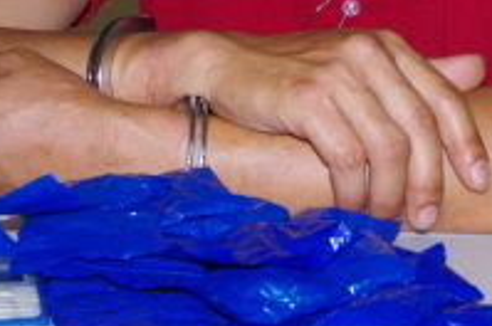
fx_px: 2265
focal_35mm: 166
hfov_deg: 12.4
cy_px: -106
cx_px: 363
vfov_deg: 8.1
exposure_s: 1/125
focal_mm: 40
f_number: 8
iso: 400
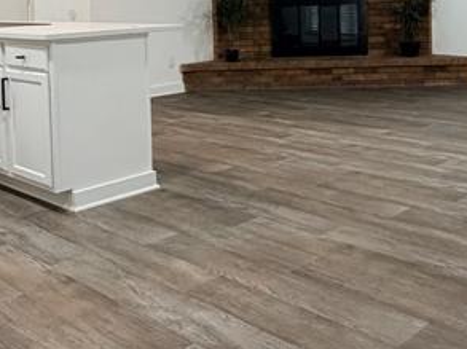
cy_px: 22
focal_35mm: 49
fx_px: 660
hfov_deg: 38.9
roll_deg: +1.8
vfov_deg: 28.3
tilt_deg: -3.1
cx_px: 202
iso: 250
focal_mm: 2.22
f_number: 2.2
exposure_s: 1/60
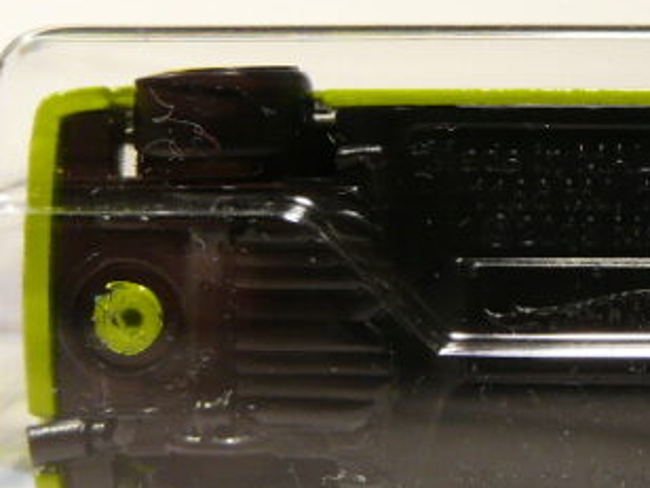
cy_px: 192
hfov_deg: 23.8
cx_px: 582
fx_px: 1502
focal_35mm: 80
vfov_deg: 18.4
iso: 100
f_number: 2.8
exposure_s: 1/60
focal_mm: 4.6
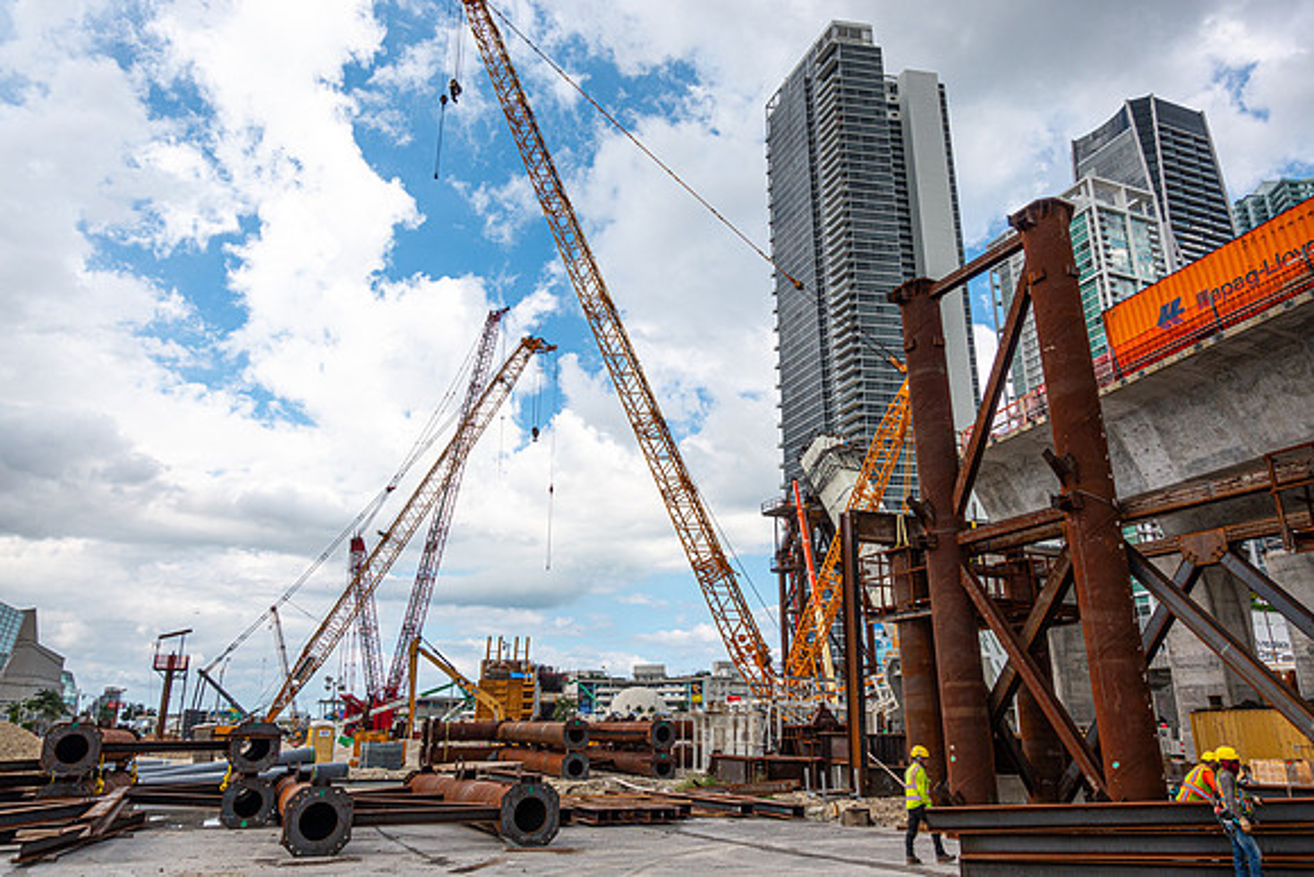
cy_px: 438
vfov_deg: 53.2
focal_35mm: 24
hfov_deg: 73.7
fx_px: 876
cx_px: 657
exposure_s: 1/400
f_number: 6.3
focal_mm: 8.8
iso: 125
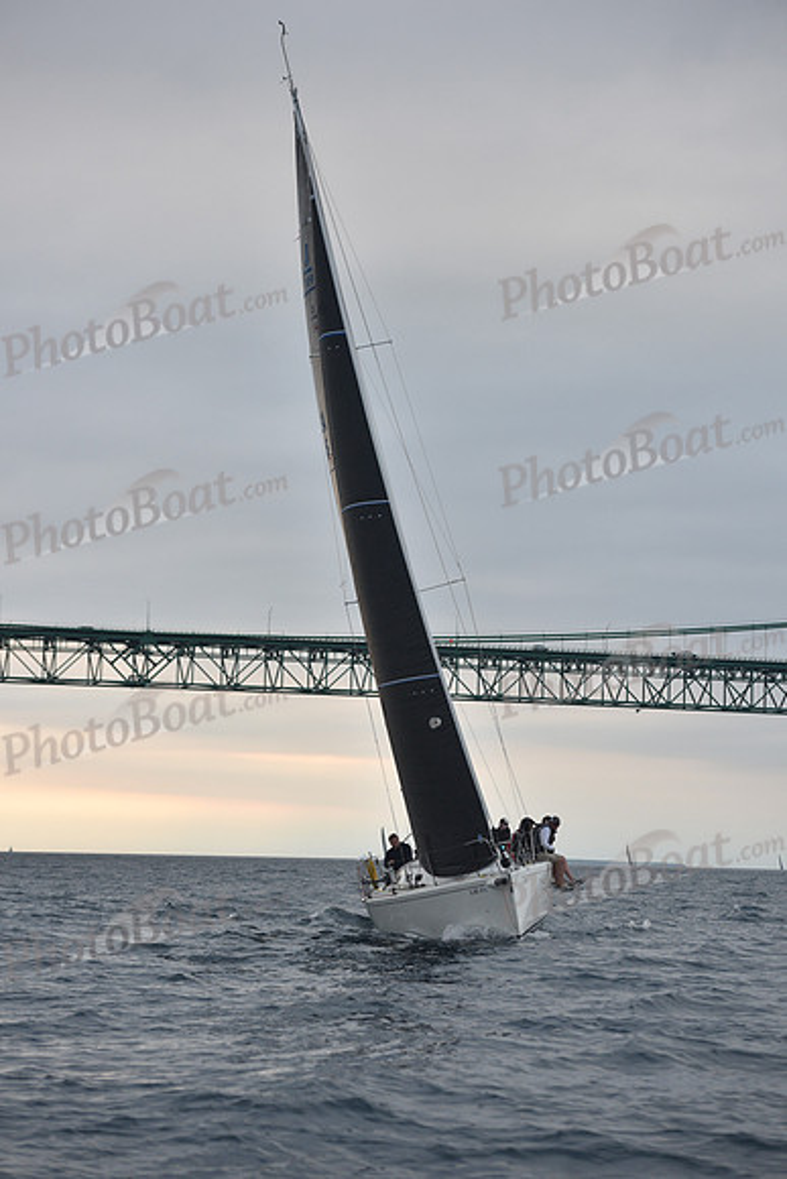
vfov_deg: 21.5
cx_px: 394
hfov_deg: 14.4
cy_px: 590
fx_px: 3113
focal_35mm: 95
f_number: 4
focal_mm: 95
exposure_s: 1/640
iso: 500
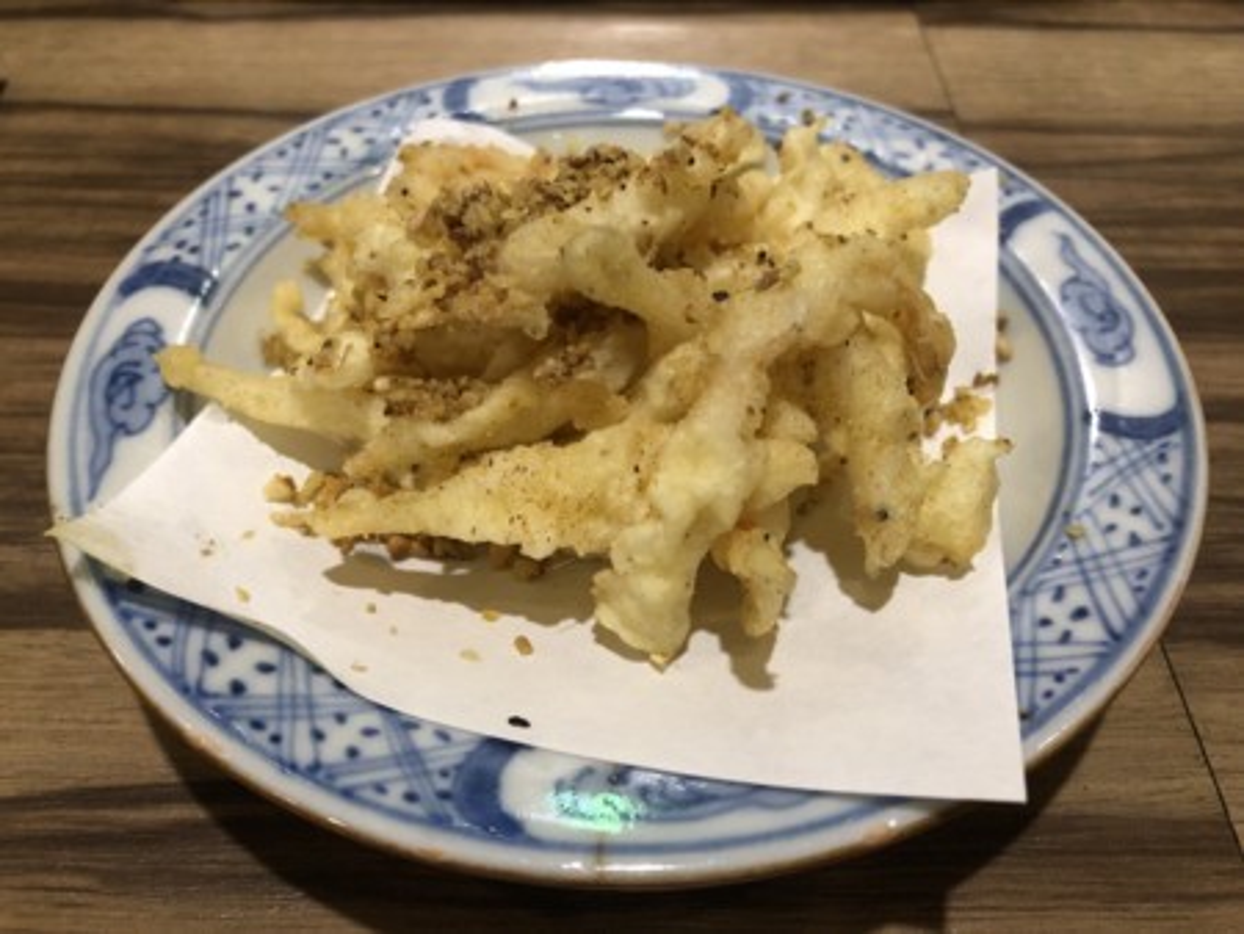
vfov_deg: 49.8
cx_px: 622
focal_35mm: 28
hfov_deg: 63.4
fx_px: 1007
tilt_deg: -47.5
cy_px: 467
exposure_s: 1/9
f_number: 1.8
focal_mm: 4
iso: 100
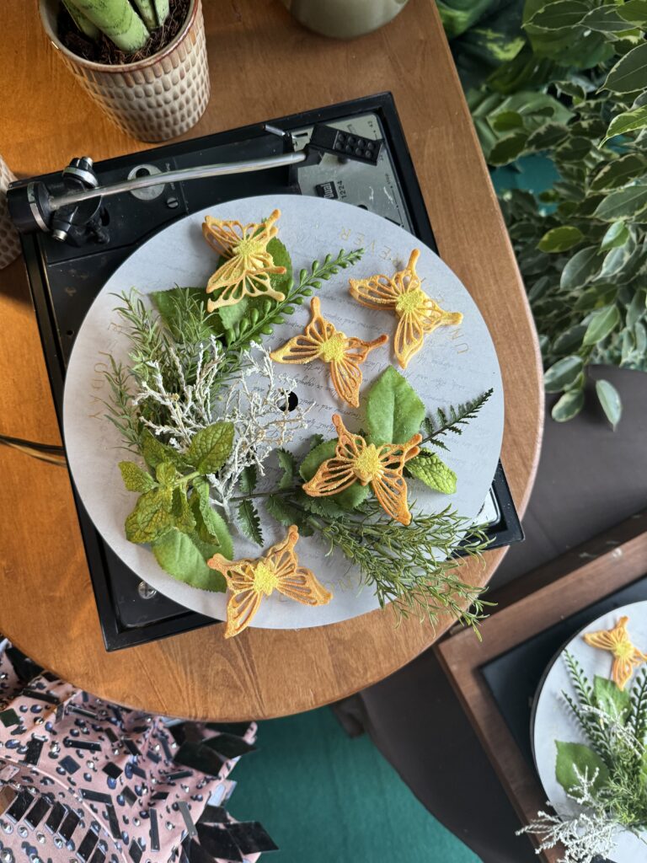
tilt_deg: -81.3
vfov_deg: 71.6
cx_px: 324
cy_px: 432
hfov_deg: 56.8
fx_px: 598
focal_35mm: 24
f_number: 1.78
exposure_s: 1/60
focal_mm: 6.76
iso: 250
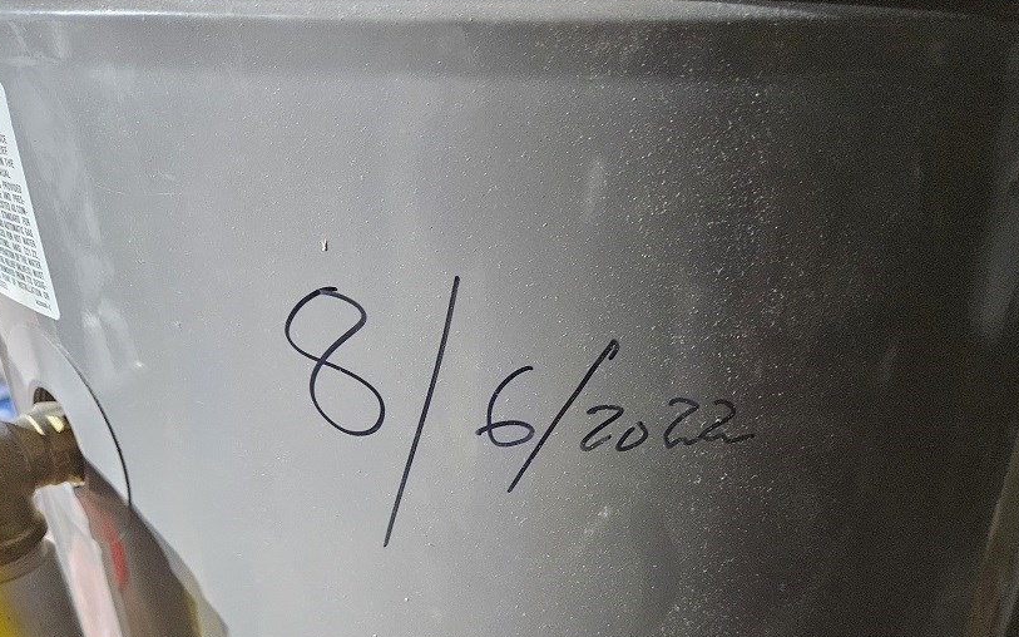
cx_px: 569
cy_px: 459
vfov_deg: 40.9
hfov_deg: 62.7
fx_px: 833
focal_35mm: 30
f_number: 1.8
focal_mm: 5.4
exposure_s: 1/40
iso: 640
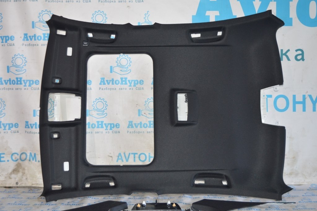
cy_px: 106
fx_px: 396
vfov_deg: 29.8
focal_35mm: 45
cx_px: 158
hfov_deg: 43.6
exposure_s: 1/60
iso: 720
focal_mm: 30
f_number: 4.2
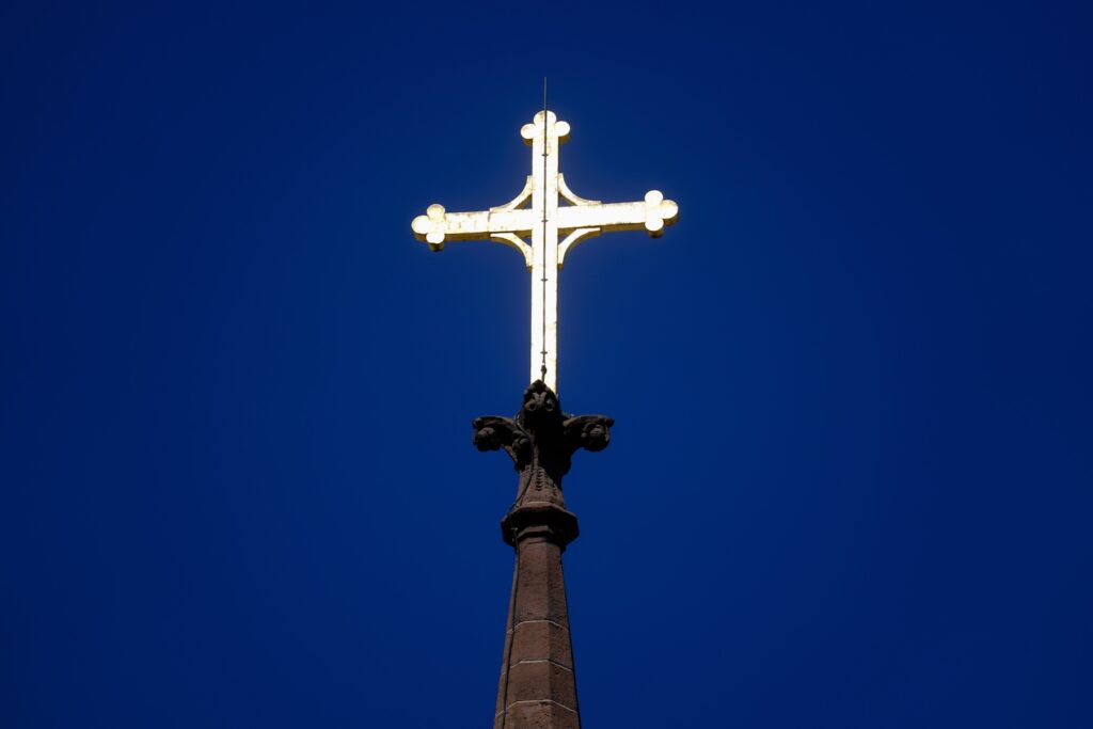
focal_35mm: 400
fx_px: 12145
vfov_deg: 3.4
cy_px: 364
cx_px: 546
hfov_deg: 5.2
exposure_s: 1/640
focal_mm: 400
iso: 50
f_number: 5.6
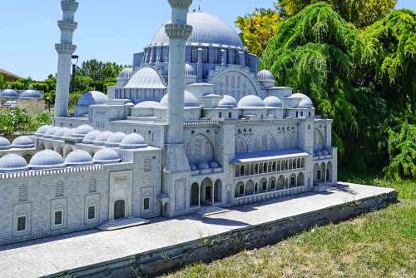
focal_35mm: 41
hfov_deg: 45.4
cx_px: 323
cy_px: 62
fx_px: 474
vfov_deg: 31.9
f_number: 14
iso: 100
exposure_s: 1/125
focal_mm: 16
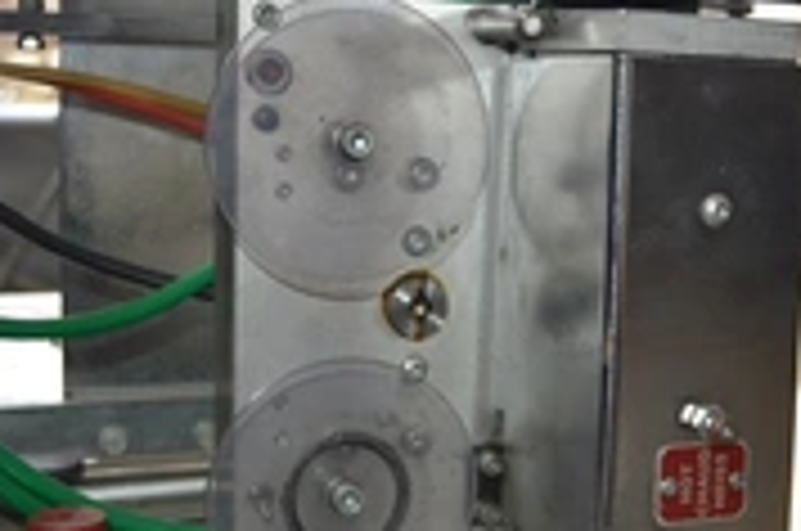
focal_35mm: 64
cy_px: 342
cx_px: 558
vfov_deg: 21.1
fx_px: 1424
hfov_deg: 31.1
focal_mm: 19
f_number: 4
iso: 110
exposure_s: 1/125
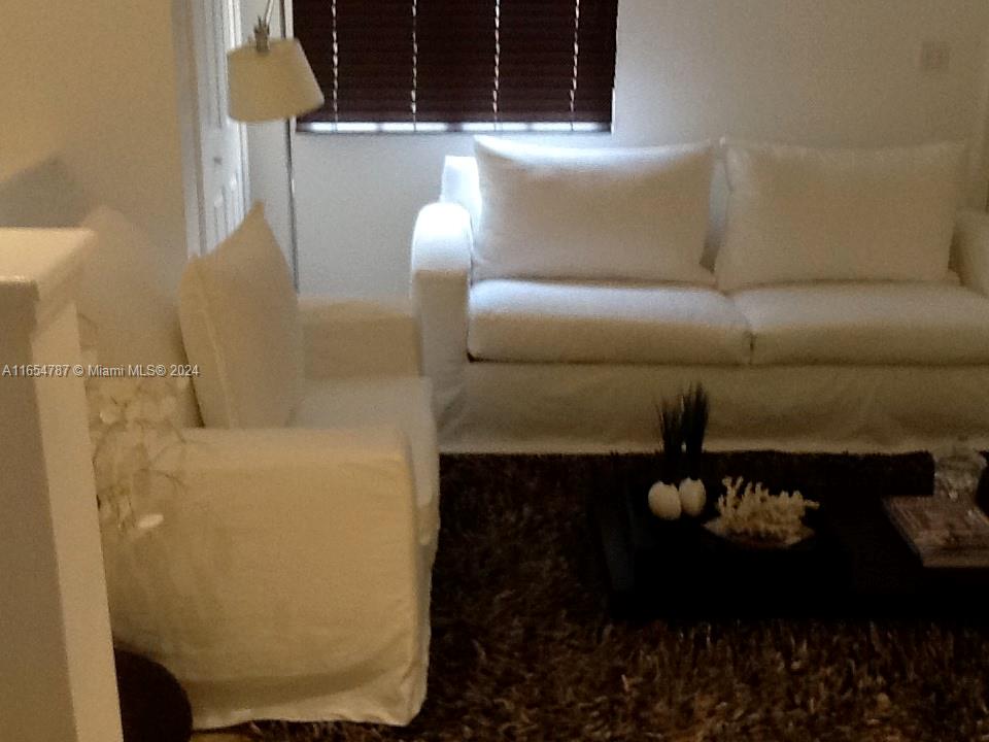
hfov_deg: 42.9
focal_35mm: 44
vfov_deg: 32.9
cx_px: 494
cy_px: 371
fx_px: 1257
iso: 125
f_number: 2.4
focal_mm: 2.03
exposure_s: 1/30
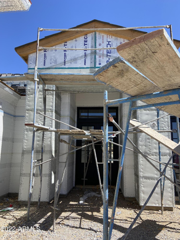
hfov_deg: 53.1
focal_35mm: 26
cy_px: 120
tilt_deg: +9.4
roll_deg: -0.2
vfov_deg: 67.3
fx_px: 180
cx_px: 90
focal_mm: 4.25
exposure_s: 1/2028
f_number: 1.8
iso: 32
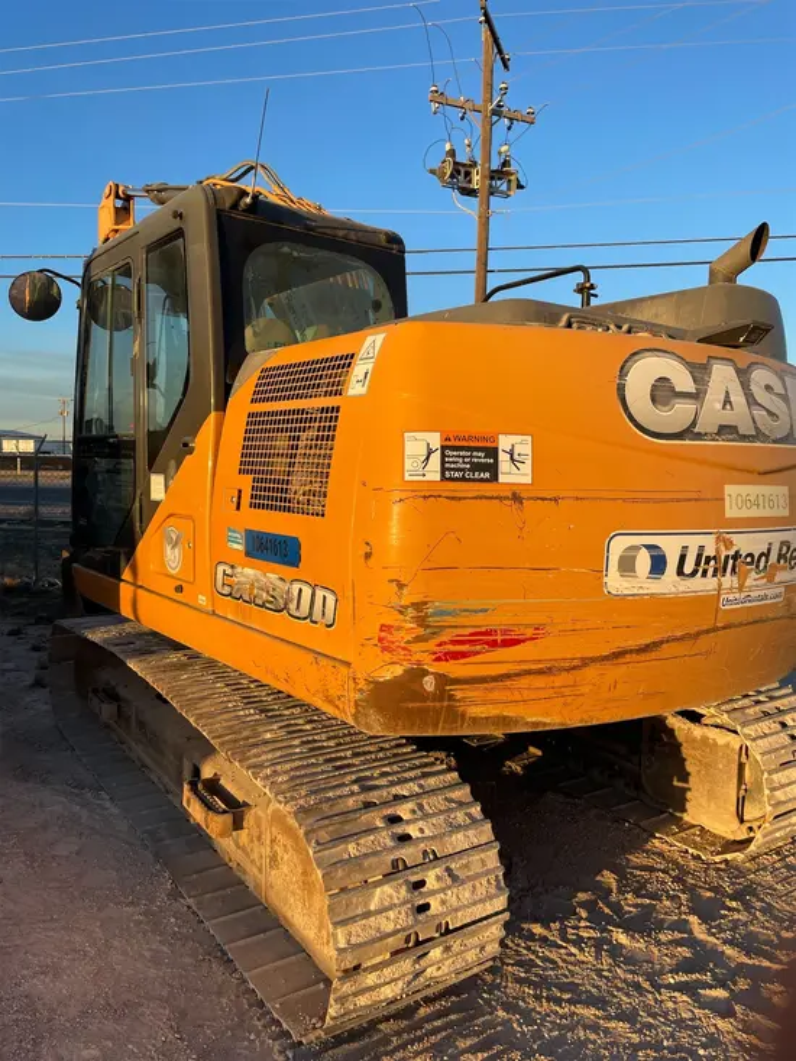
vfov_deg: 67.3
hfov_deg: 53.1
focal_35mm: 26
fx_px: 797
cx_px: 398
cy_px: 530
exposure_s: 1/1147
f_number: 1.6
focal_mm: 4.2
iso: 32
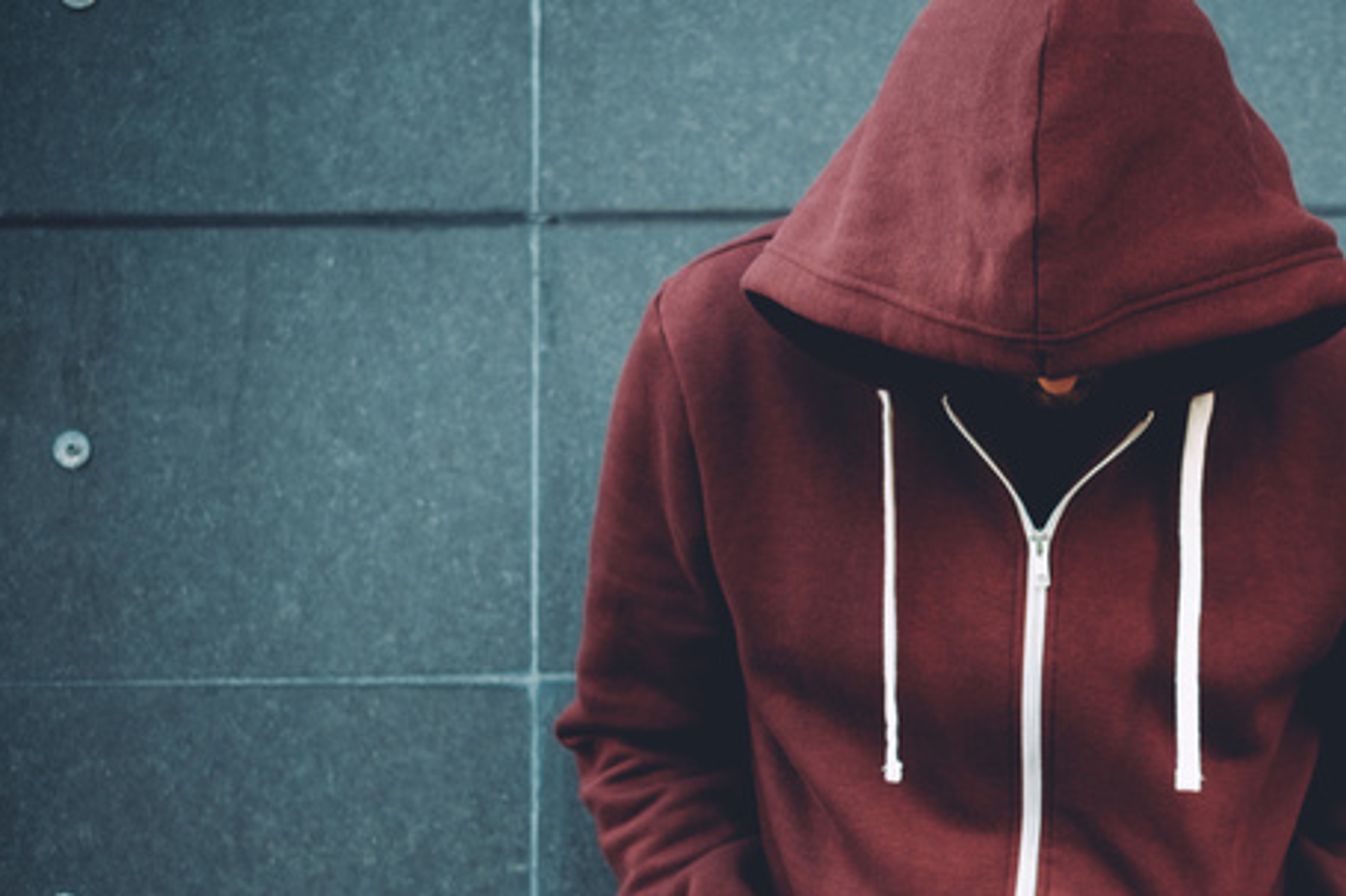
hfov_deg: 21.2
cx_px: 1046
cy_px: 711
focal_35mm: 95
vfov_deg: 14.3
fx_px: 3550
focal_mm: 35
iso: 200
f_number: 2
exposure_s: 1/170
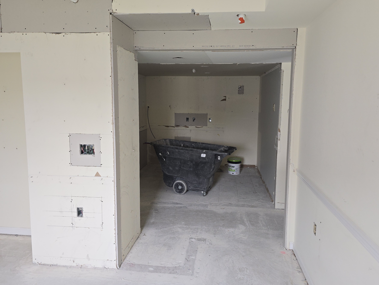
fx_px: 285
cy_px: 137
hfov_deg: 67.3
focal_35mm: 26
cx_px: 199
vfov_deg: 53.1
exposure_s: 1/60
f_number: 1.7
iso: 125
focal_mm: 6.3
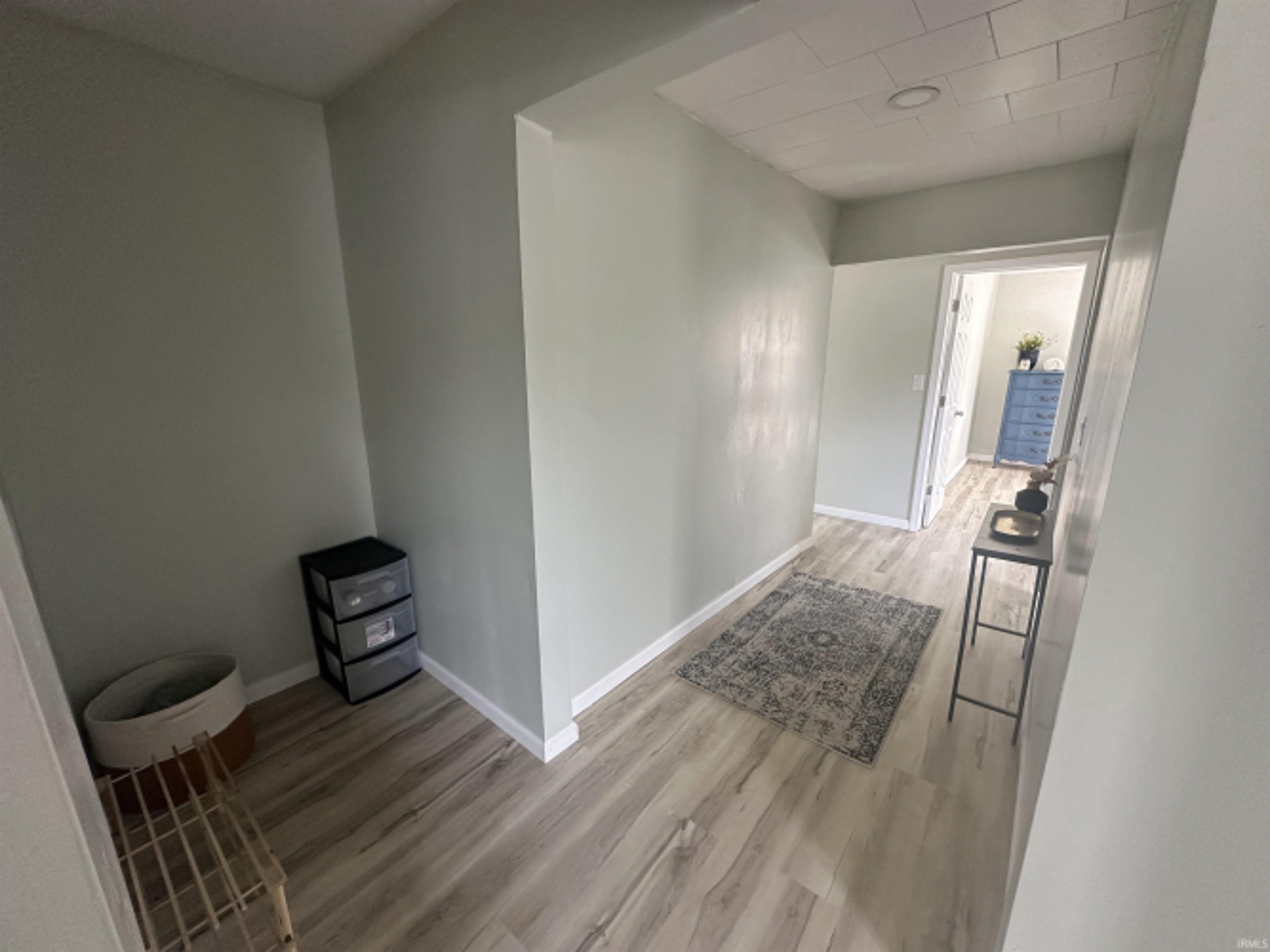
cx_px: 635
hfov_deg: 102.1
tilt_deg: -13.5
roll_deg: -0.4
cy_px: 476
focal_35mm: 14
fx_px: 514
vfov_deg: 85.7
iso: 160
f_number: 2.2
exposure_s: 1/60
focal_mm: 2.22
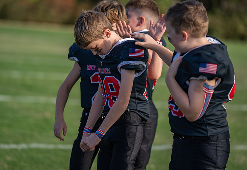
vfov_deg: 8.3
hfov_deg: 12.1
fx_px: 1167
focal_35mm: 168
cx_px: 119
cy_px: 85
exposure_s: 1/1000
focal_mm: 164
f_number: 2.8
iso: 100
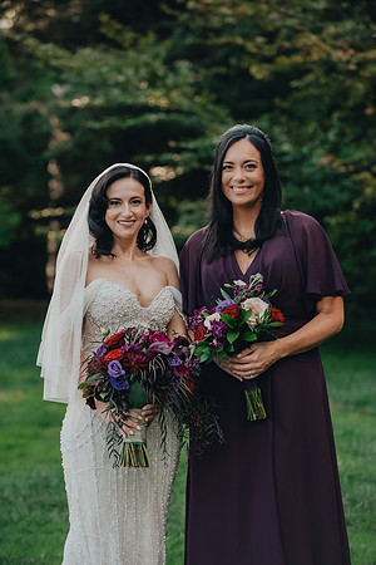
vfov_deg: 15.8
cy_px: 282
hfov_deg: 10.5
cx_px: 188
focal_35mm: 130
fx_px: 2037
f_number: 4
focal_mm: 130
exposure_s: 1/640
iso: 800
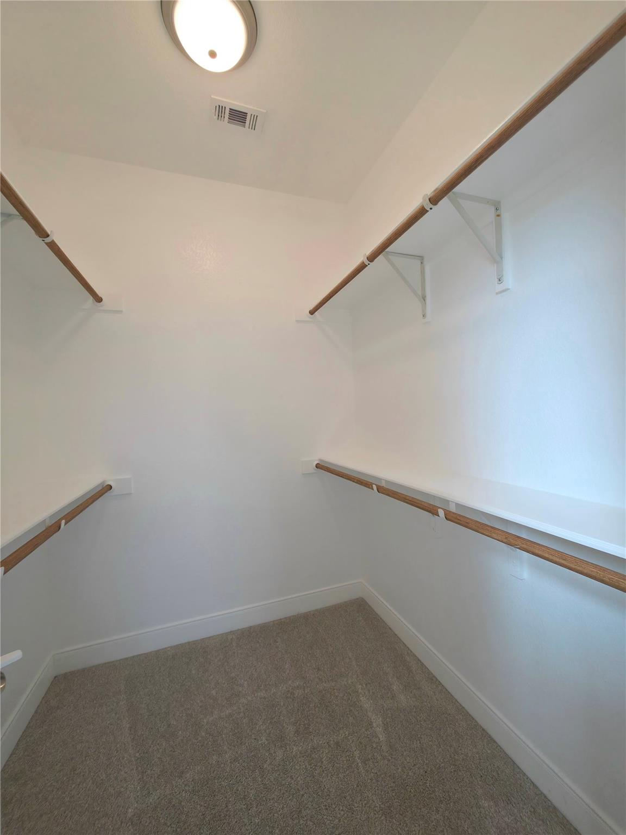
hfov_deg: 89.9
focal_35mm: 13
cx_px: 313
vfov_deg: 106.2
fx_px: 313
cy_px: 418
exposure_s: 1/60.2
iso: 64
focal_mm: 2.2
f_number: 1.9
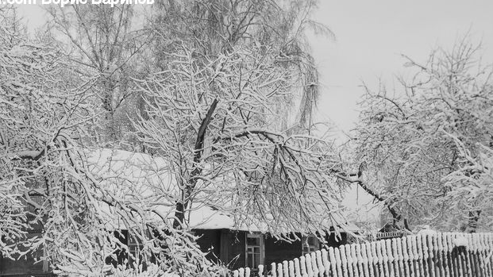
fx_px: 1032
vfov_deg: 15.1
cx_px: 192
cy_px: 247
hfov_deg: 26.8
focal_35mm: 79
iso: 80
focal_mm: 8.9
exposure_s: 1/320
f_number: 4
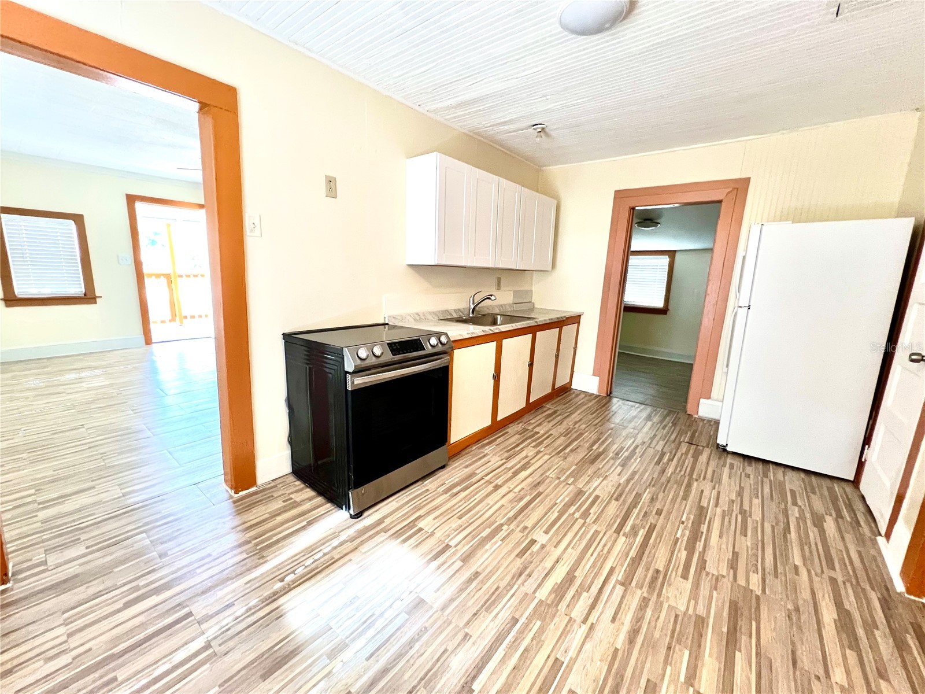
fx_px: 347
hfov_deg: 106.2
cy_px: 347
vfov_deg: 89.9
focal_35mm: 13
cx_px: 462
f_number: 1.8
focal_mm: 1.57
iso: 400
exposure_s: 1/60
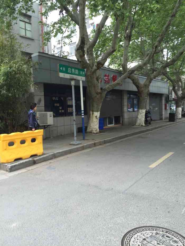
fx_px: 207
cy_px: 123
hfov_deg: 48.2
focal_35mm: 29
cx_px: 92
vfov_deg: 61.7
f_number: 2.2
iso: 32
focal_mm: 4.15
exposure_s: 1/189
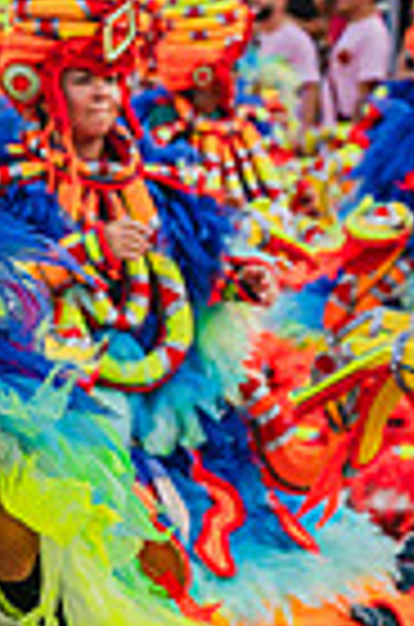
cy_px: 149
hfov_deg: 5.9
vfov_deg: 9.1
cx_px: -254
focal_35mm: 227
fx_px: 3935
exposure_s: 1/1600
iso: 640
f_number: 5.6
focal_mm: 70
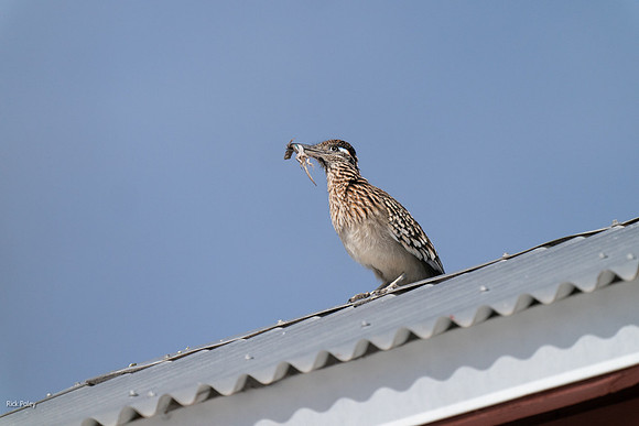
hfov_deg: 2.5
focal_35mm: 840
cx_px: 320
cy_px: 213
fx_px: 14913
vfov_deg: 1.6
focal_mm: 840
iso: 2000
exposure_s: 1/6400
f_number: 9
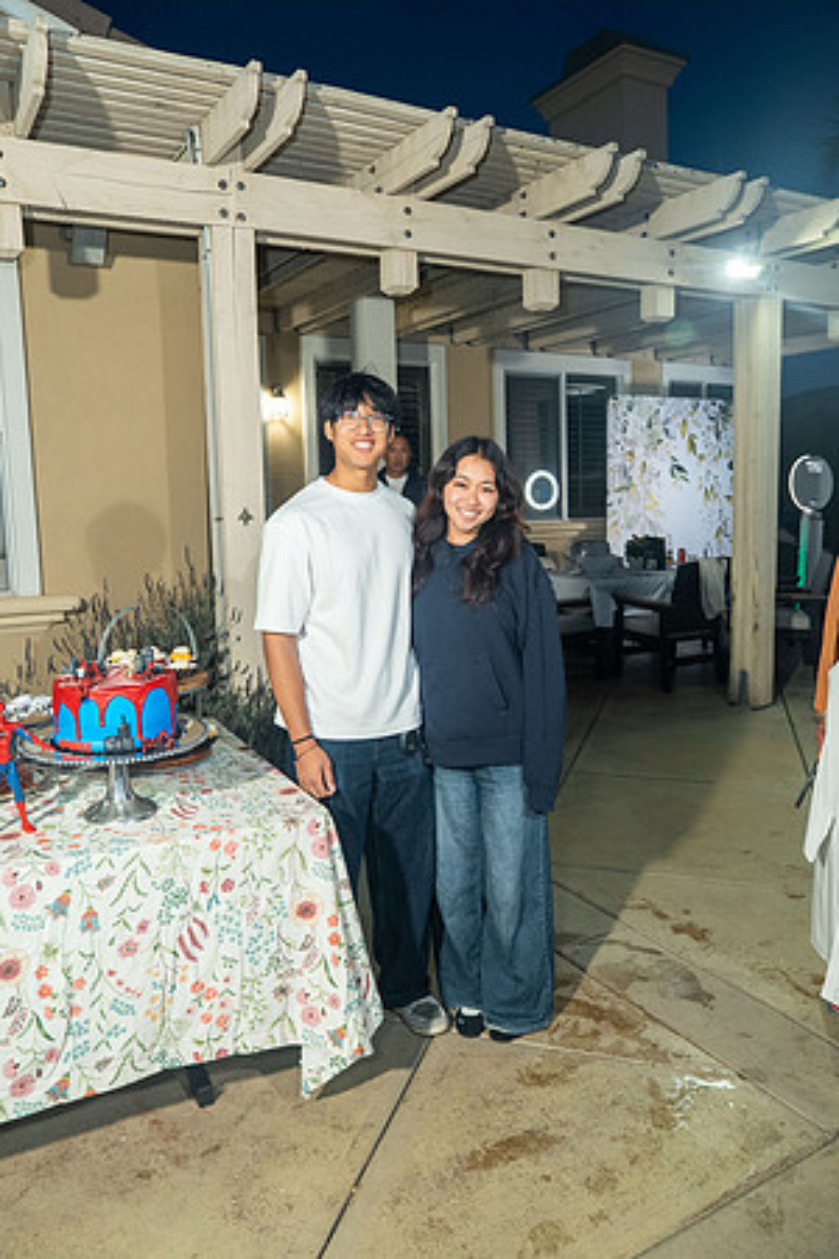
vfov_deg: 69.4
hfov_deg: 49.6
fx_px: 909
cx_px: 420
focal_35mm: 26
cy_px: 630
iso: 640
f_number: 3.5
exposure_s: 1/160
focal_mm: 26
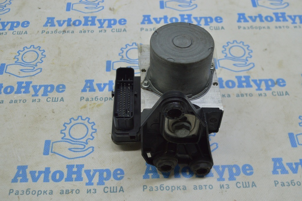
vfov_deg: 31.8
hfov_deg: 46.4
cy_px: 100
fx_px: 352
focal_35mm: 42
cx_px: 151
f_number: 5.6
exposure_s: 1/40
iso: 400
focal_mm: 28
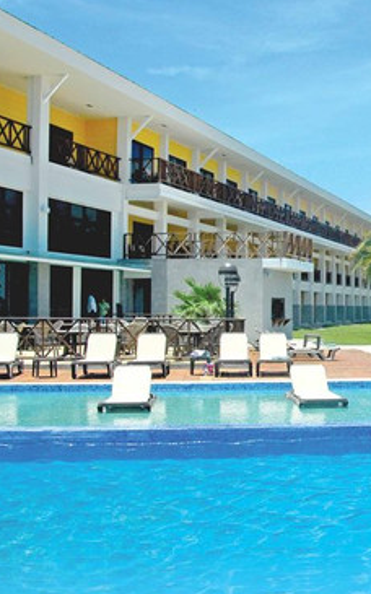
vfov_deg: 41.1
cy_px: 289
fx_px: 793
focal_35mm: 49
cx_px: 369
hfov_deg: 25.1
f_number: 5.6
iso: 200
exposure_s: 1/400
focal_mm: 18
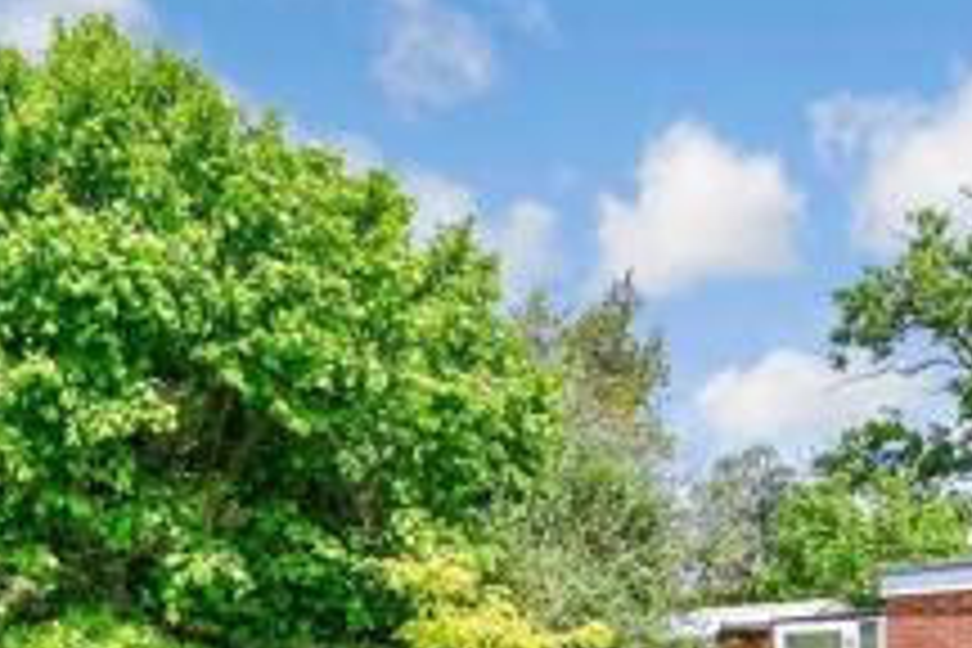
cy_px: 691
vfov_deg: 35.0
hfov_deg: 57.0
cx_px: 551
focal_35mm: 33
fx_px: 891
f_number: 8
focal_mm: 10
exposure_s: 1/250
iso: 250
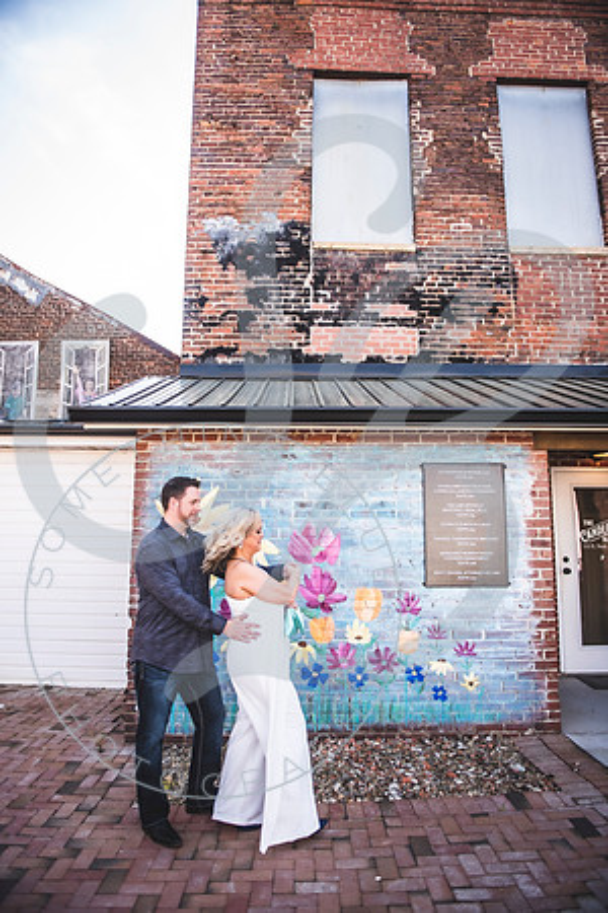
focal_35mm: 24
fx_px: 608
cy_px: 456
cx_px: 304
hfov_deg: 53.1
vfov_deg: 73.7
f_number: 2.8
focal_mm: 24
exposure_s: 1/400
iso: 100
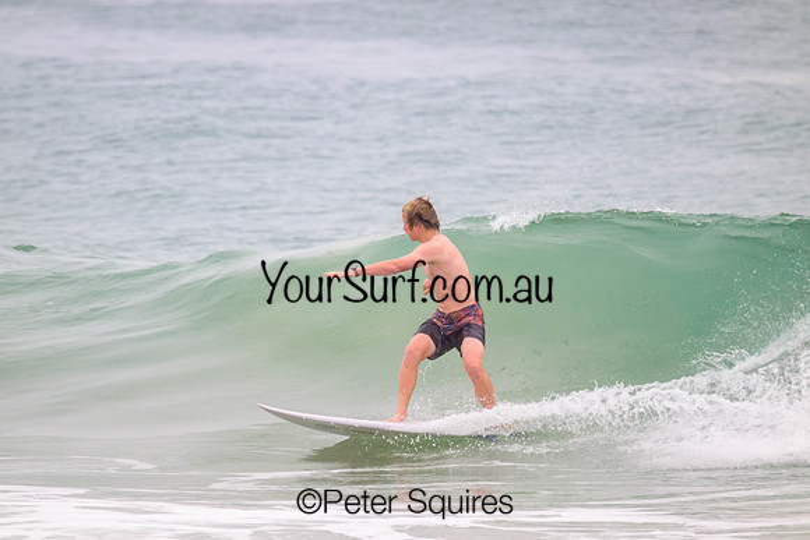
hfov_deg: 2.6
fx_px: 18003
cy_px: 270
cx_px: 405
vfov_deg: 1.7
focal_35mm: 800
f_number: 11
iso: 1600
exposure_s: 1/2000
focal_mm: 800
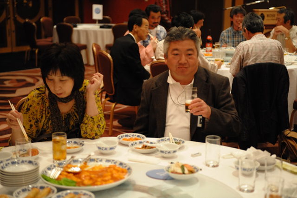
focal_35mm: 62
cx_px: 148
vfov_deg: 21.9
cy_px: 99
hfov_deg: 32.4
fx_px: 511
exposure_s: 1/125
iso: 4000
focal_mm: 62
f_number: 2.8
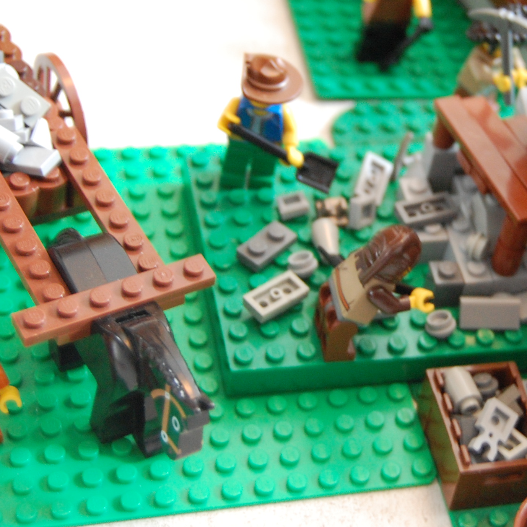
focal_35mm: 89
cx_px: 425
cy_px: 215
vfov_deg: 19.5
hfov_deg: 19.3
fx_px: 1533
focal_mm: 32
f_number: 4.5
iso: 1000
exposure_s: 1/8
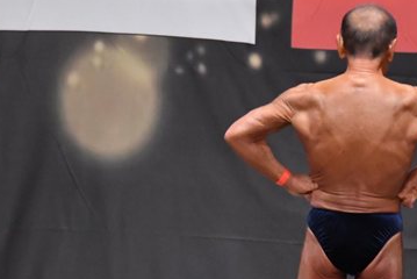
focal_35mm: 485
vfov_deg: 2.8
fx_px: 5622
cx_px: 341
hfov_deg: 4.2
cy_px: 238
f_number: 5.6
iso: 6400
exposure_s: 1/400
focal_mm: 150
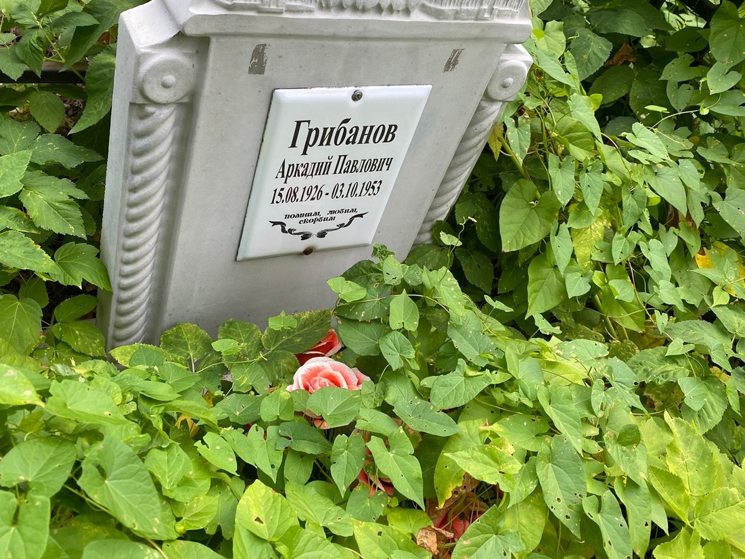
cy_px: 244
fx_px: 732
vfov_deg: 41.7
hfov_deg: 53.6
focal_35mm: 34
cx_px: 302
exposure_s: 1/163
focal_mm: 4.25
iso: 32
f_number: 1.8
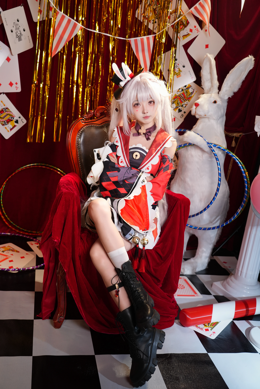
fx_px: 379
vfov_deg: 54.4
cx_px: 130
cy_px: 194
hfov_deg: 37.9
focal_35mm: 35
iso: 1000
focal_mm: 35
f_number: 4
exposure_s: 1/125
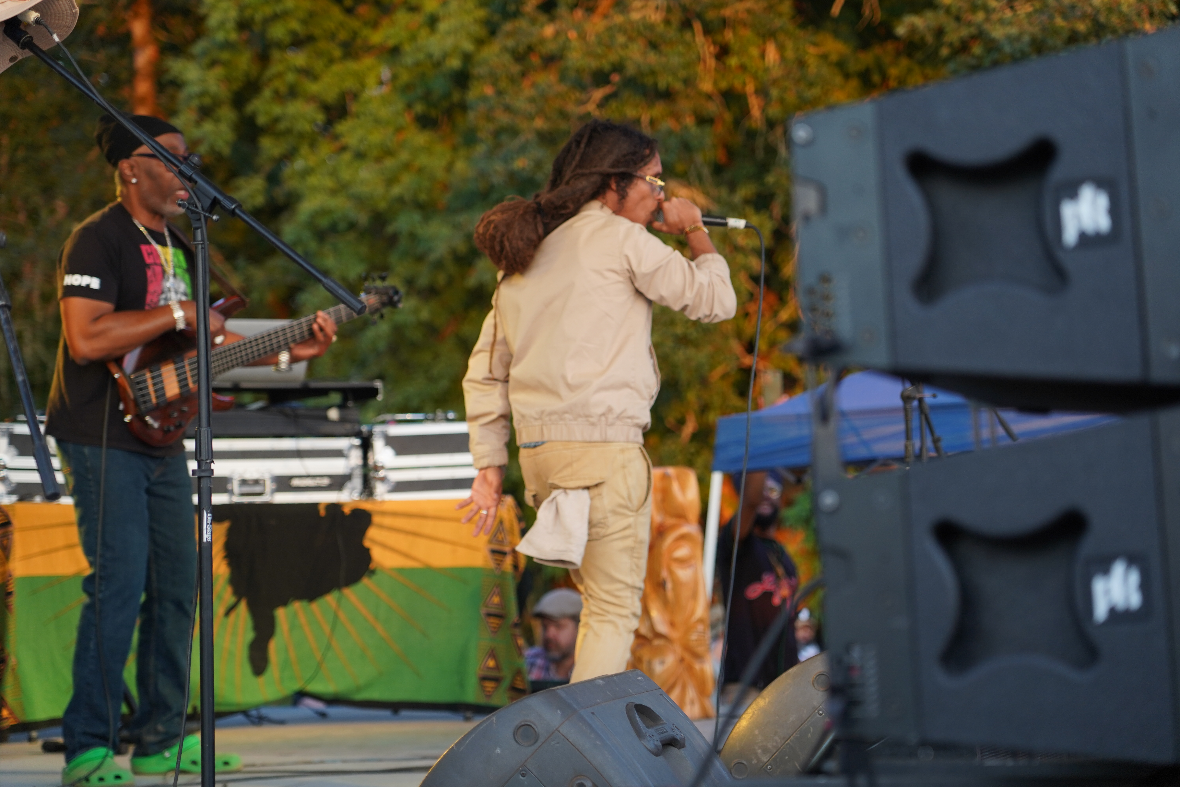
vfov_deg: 13.0
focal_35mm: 105
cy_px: 394
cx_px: 590
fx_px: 3441
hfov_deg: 19.5
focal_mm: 105
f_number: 4
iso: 640
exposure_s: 1/160
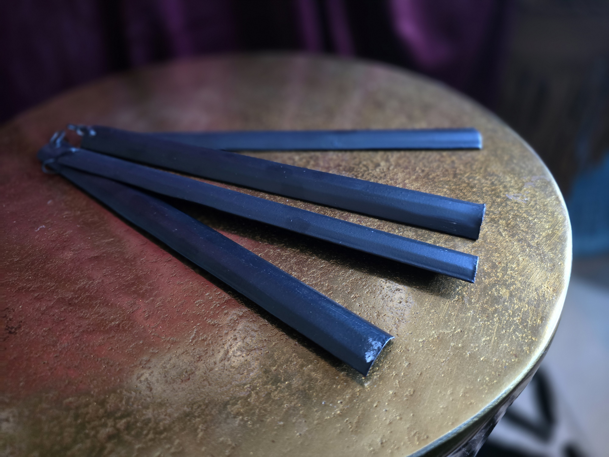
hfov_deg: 73.9
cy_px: 228
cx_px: 304
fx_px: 405
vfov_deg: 58.9
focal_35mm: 23
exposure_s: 1/33
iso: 1250
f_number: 1.7
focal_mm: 6.3
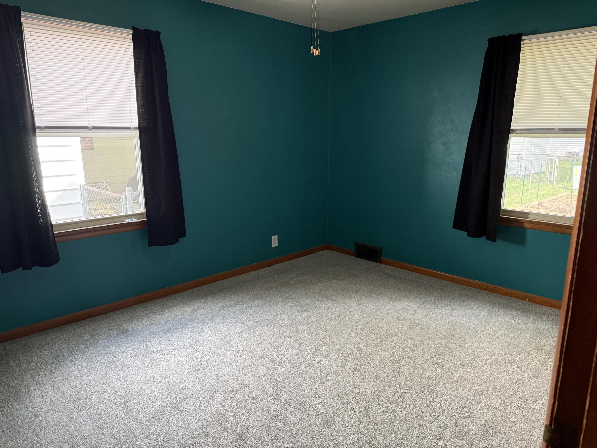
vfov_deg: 56.8
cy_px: 224
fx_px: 414
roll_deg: +0.7
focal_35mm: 24
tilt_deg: -11.8
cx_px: 298
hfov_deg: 71.6
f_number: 1.78
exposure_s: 1/120
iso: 320
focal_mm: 6.76
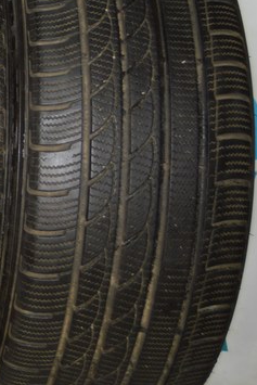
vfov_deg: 20.2
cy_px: 62
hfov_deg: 12.1
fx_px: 1064
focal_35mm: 99
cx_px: -273
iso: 400
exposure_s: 1/60
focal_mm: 23
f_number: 3.8
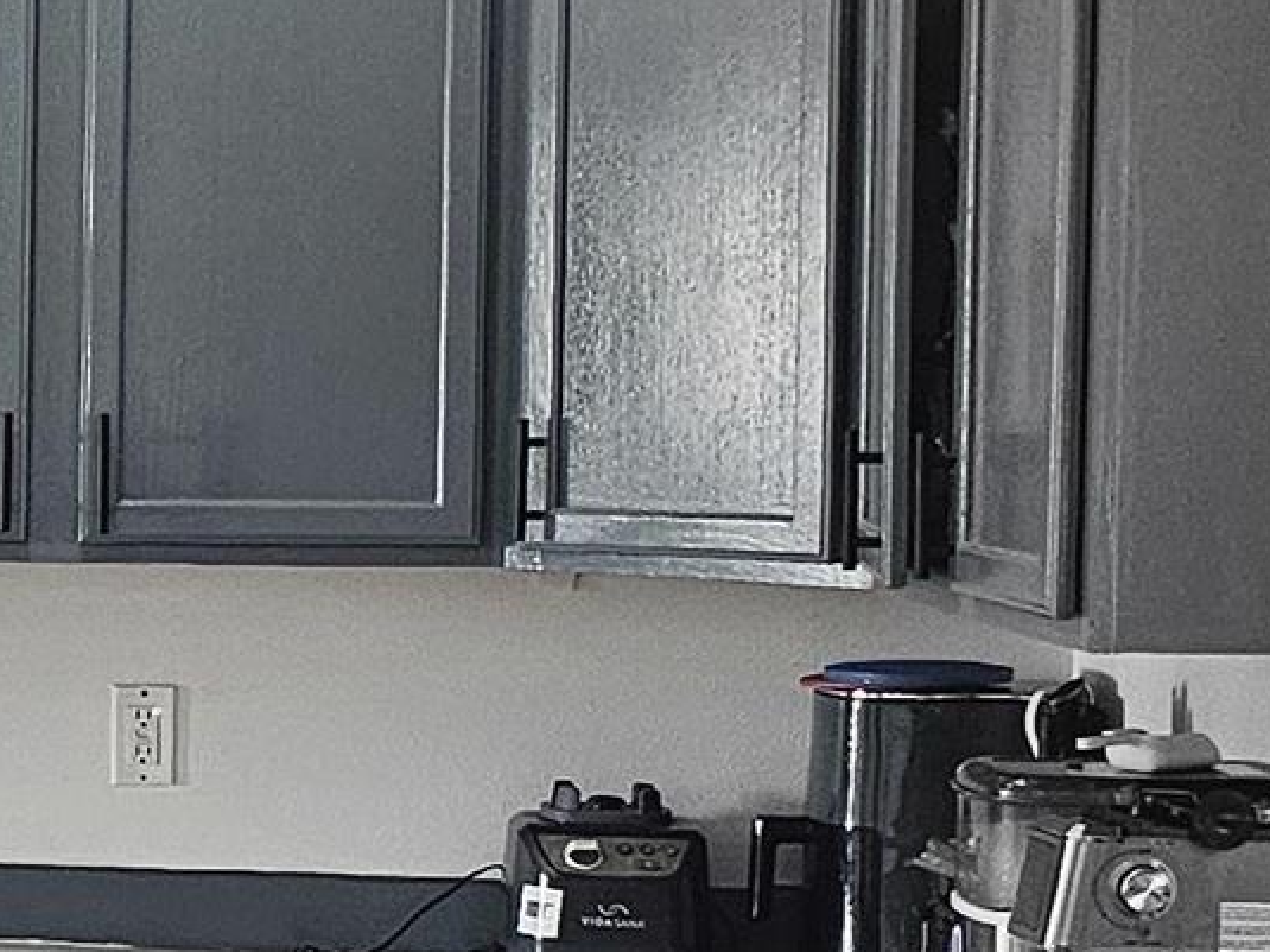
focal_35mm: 132
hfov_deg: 13.4
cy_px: 674
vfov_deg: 11.2
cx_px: -1033
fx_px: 4842
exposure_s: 1/120
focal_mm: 6.3
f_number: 1.7
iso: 400
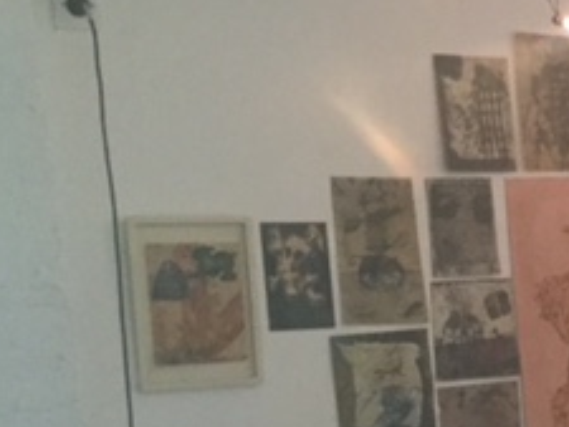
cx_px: 698
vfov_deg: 16.3
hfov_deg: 20.7
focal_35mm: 88
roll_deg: +2.7
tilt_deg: -10.8
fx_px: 1447
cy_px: 460
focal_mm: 3.3
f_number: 2.4
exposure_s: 1/20
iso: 200
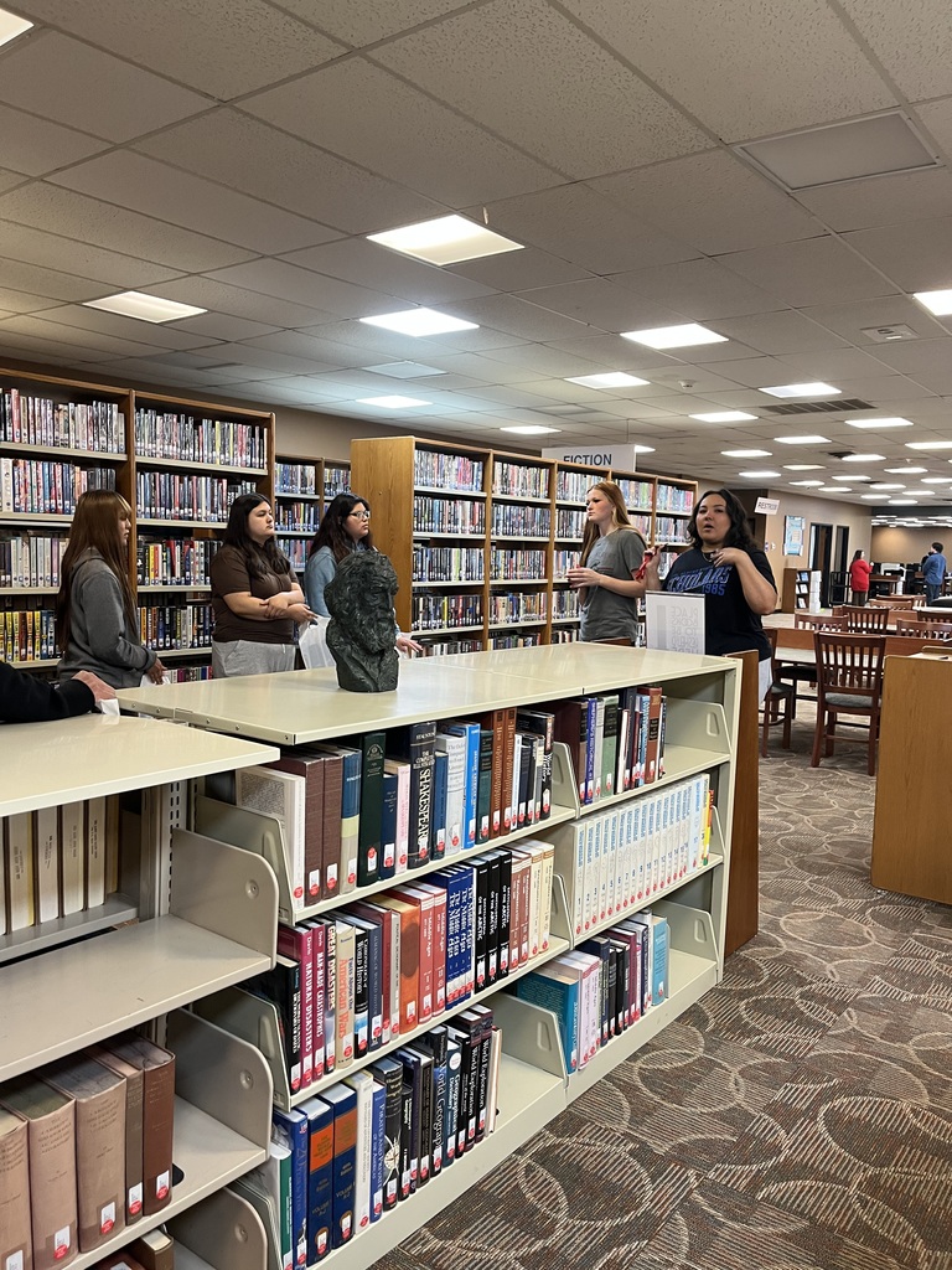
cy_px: 635
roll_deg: -0.6
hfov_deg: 53.1
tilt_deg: -7.1
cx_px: 476
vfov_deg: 67.3
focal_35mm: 26
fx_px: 953
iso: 125
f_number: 1.6
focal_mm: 5.1
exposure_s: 1/60
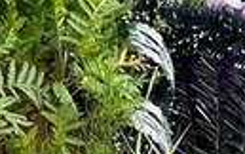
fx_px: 1458
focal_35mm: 218
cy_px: -278
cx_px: 101
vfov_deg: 5.7
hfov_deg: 9.6
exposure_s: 1/1311
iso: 50
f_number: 1.5
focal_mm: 5.7
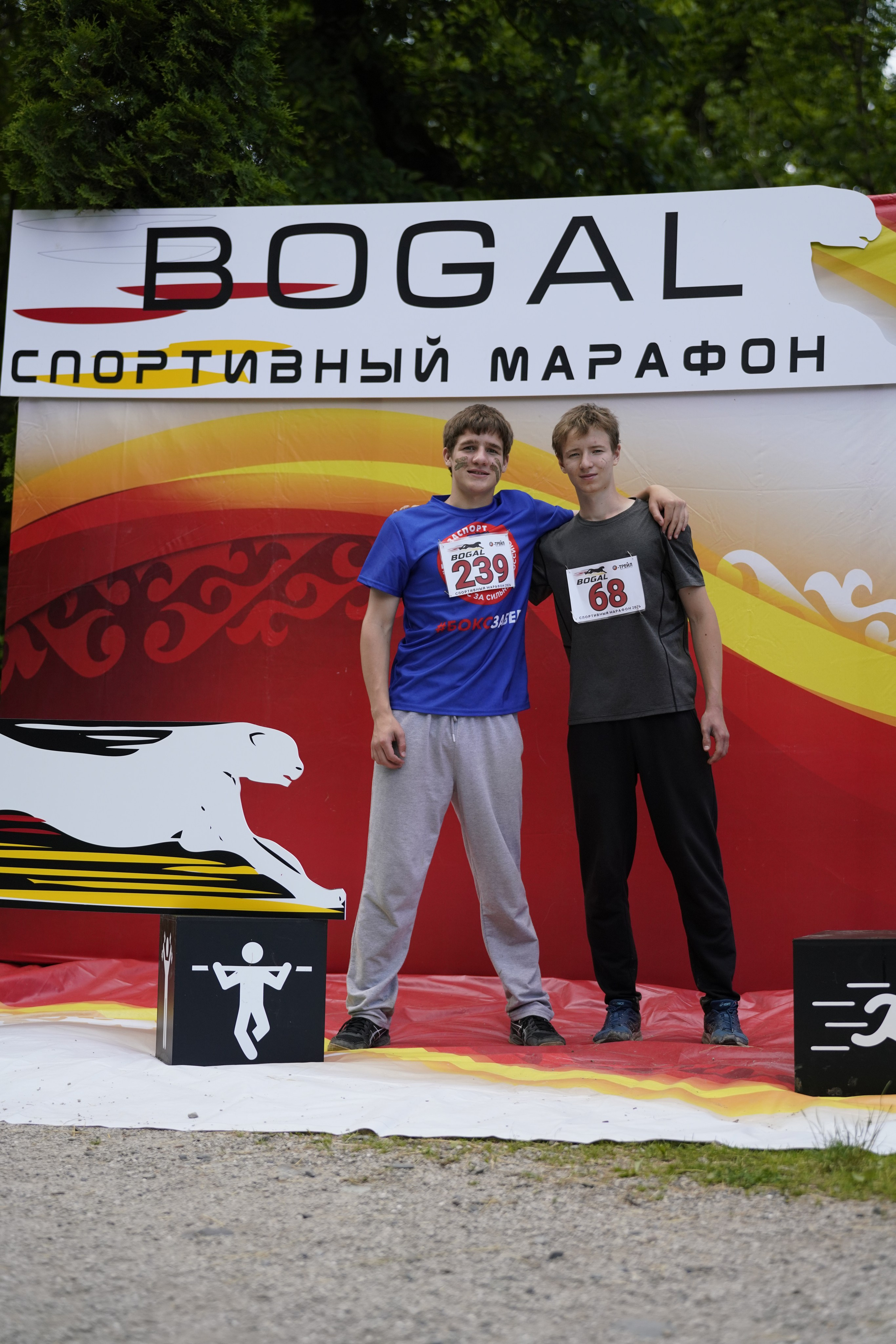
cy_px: 672
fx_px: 2538
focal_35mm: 68
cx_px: 448
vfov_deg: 29.7
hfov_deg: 20.0
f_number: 2.5
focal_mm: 68
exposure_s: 1/3200
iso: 500
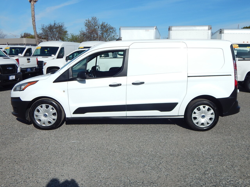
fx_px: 224
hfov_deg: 58.4
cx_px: 125
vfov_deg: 45.4
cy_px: 94
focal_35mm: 31
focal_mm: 5.6
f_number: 6.5
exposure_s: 1/1500
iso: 125
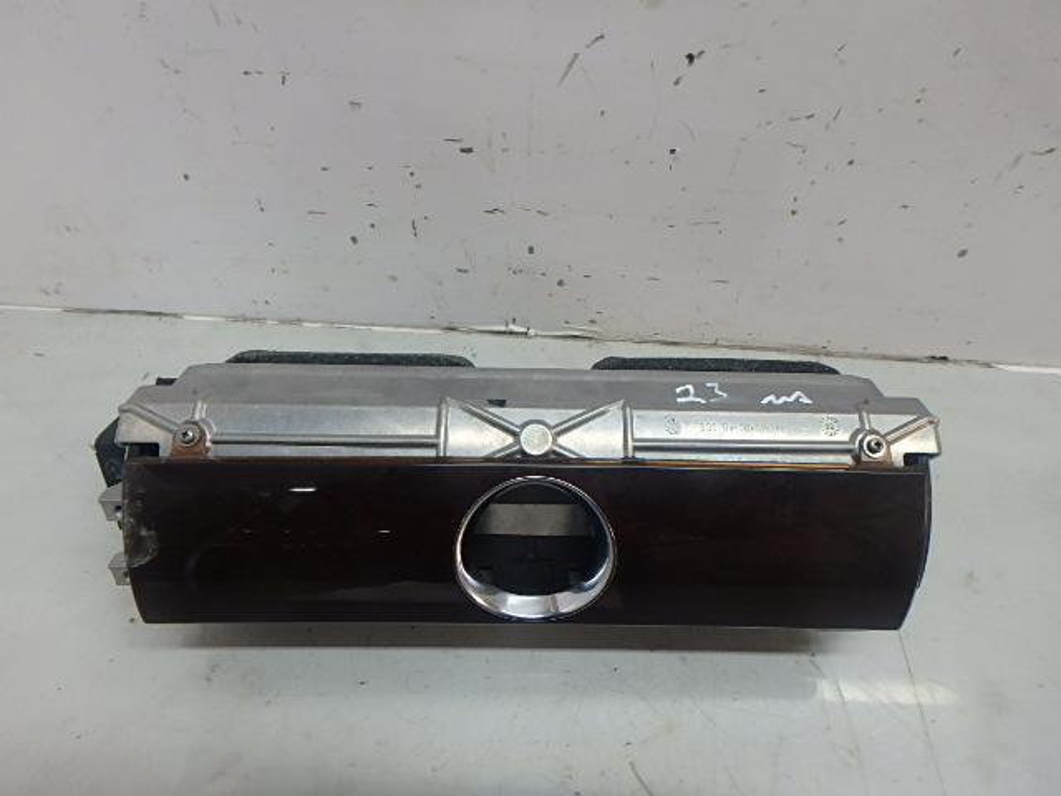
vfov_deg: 63.4
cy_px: 398
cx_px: 530
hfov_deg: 79.0
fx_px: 644
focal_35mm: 21
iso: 200
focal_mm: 3.7
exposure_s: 1/40
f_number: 3.5
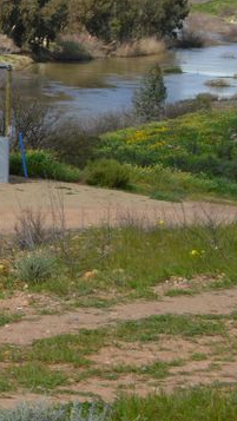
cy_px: 24
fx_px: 1384
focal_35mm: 124
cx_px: -506
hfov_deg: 8.1
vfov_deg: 17.0
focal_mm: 22
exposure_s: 1/320
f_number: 9
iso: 100
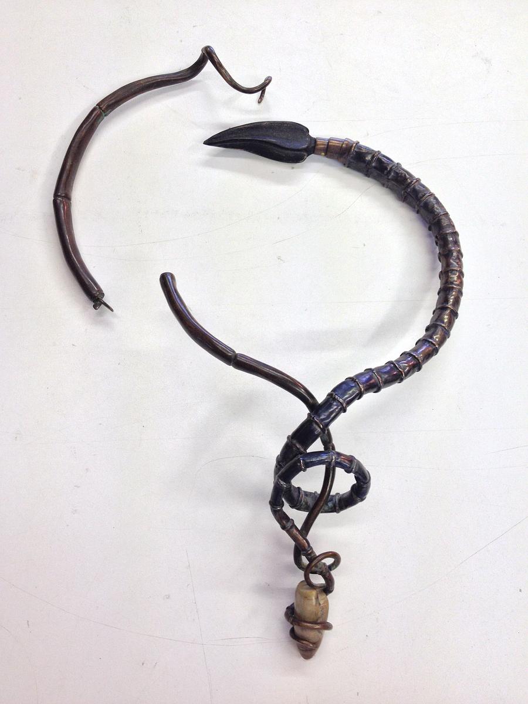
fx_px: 712
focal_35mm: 35
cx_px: 264
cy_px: 352
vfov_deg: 52.6
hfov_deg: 40.7
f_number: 2.4
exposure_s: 1/40
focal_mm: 4.28
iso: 64
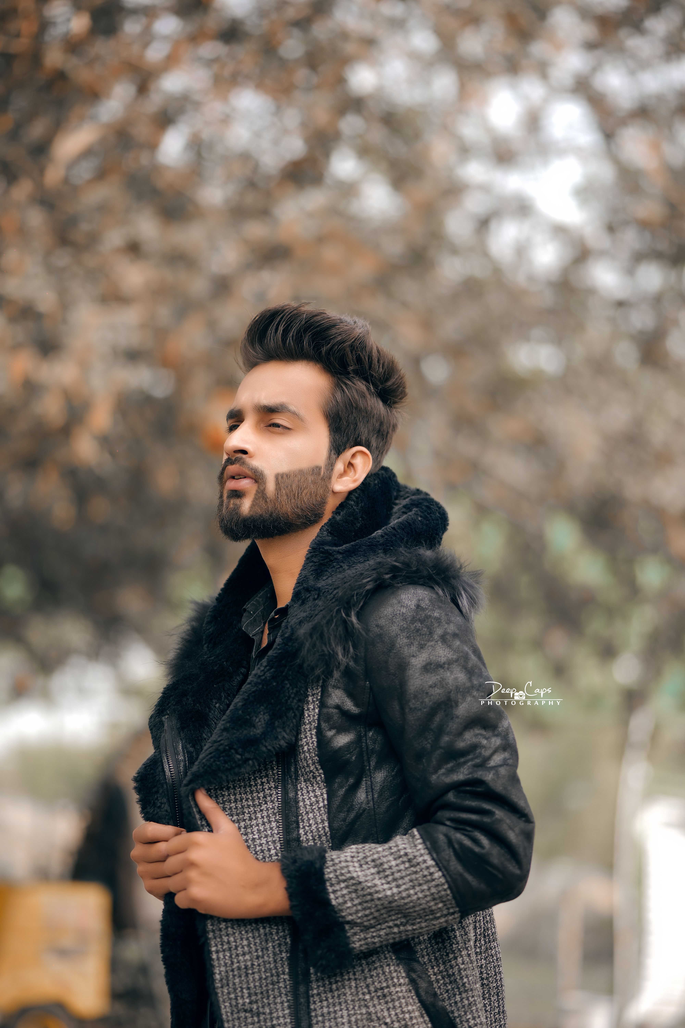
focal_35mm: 85
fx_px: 2426
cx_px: 342
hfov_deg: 16.1
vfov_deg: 23.9
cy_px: 514
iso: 64
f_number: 1.8
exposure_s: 1/400
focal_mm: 85
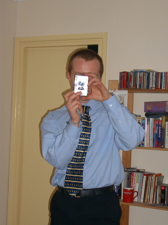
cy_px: 112
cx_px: 84
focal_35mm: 74
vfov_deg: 26.3
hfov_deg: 19.9
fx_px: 479
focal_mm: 12.2
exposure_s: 1/40
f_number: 3.9
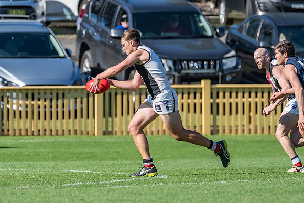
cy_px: 98
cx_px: 142
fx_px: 8089
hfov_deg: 2.2
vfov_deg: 1.4
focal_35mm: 958
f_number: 10
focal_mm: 600
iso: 800
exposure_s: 1/2000
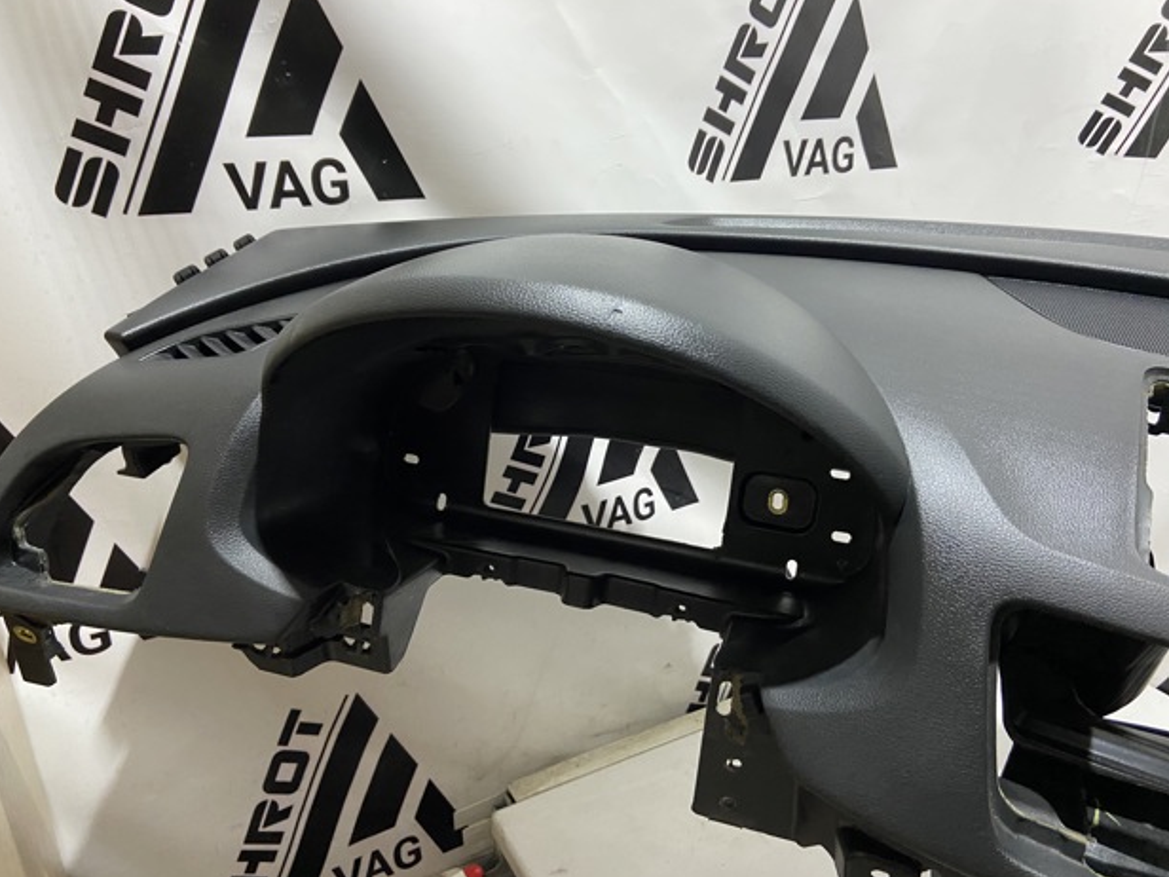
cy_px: 430
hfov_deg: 65.3
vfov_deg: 51.4
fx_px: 912
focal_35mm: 27
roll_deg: +0.9
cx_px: 594
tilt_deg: -21.7
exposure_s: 1/50
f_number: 1.8
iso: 320
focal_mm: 4.25
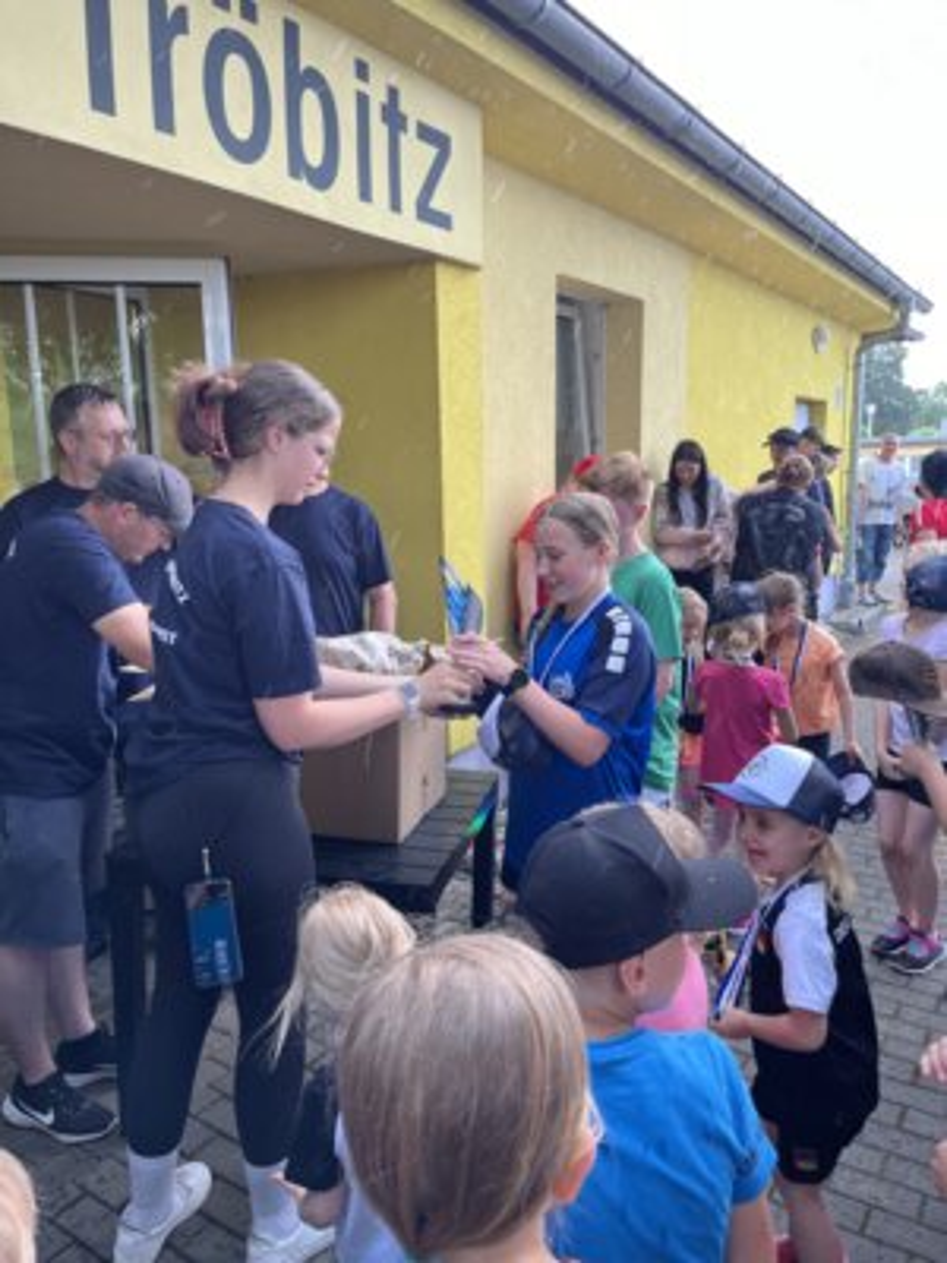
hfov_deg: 53.1
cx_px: 474
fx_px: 948
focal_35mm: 26
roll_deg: +1.5
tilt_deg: -8.5
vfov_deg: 67.3
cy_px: 632
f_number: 1.6
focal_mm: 5.1
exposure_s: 1/122
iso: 40
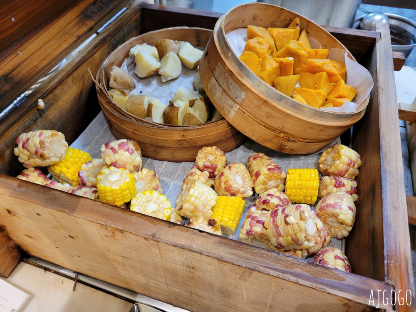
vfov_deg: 53.1
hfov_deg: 67.3
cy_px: 156
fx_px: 312
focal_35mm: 26
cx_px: 208
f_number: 1.8
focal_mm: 5.4
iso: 200
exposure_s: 1/60
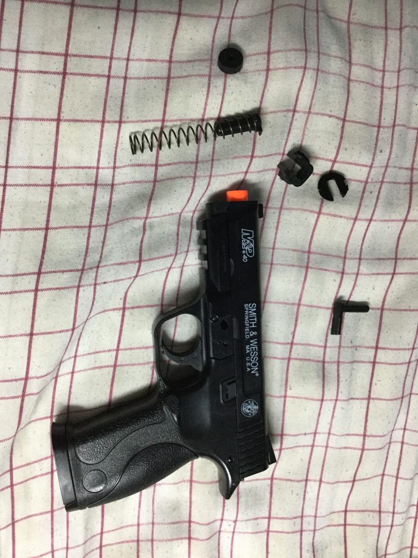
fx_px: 499
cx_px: 209
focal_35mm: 31
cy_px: 279
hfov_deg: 45.4
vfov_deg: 58.4
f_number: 2.4
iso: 160
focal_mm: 3.3
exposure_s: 1/30
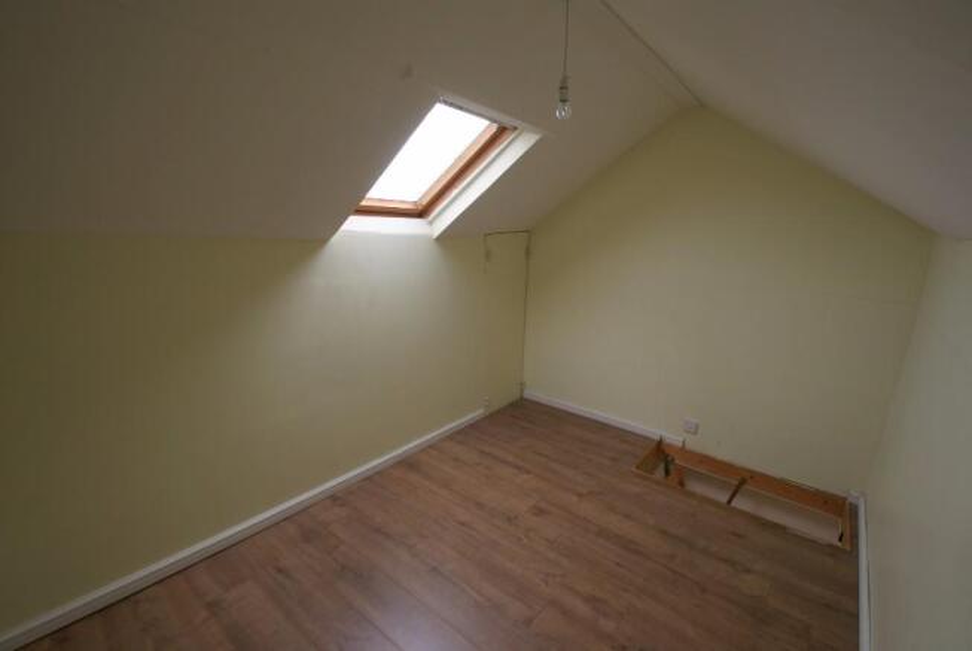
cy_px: 326
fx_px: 405
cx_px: 486
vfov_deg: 77.5
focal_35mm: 15
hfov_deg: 100.3
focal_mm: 10
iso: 100
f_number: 4.5
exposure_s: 1/40
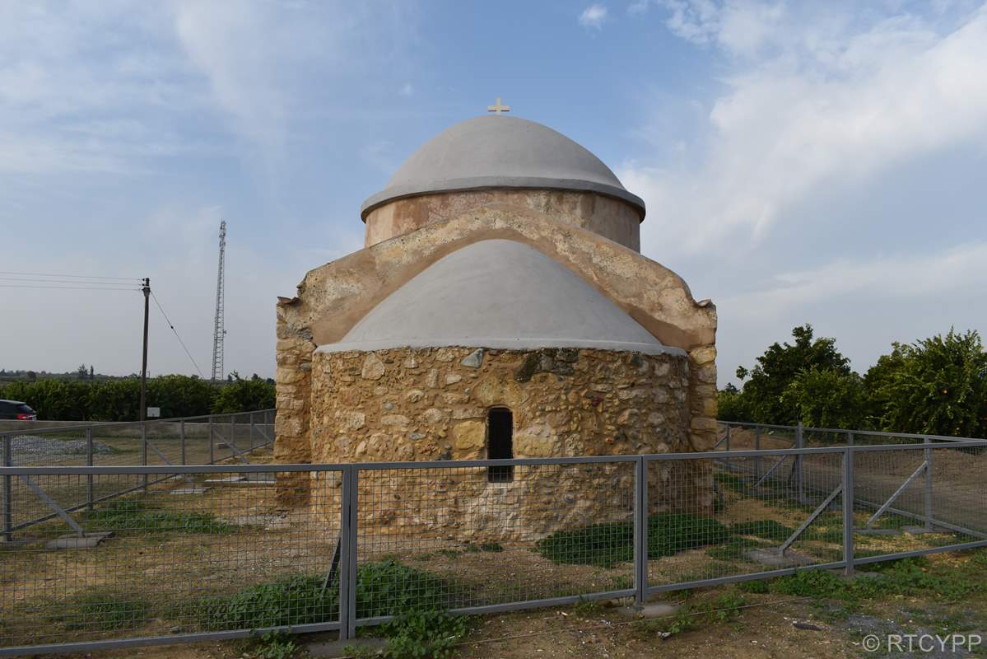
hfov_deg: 67.4
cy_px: 330
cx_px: 494
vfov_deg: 48.0
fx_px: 740
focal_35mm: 27
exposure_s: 1/250
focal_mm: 18
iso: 110
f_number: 8
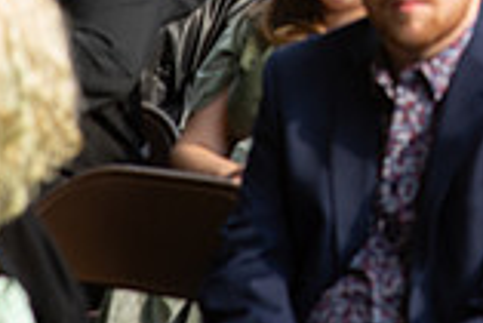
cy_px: -263
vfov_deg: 4.1
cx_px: 529
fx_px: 4472
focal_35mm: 333
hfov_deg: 6.2
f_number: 6.3
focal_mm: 85
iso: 640
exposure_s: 1/500
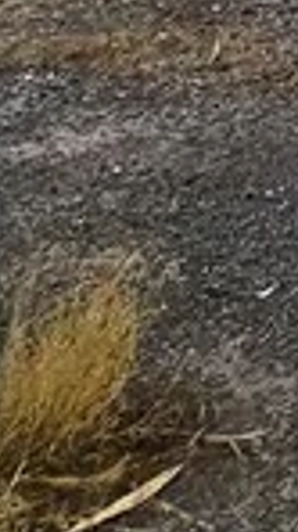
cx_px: 1228
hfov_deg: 7.7
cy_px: -787
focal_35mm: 98
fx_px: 1380
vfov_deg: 14.0
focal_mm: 2.2
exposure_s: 1/217
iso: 50
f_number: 2.2
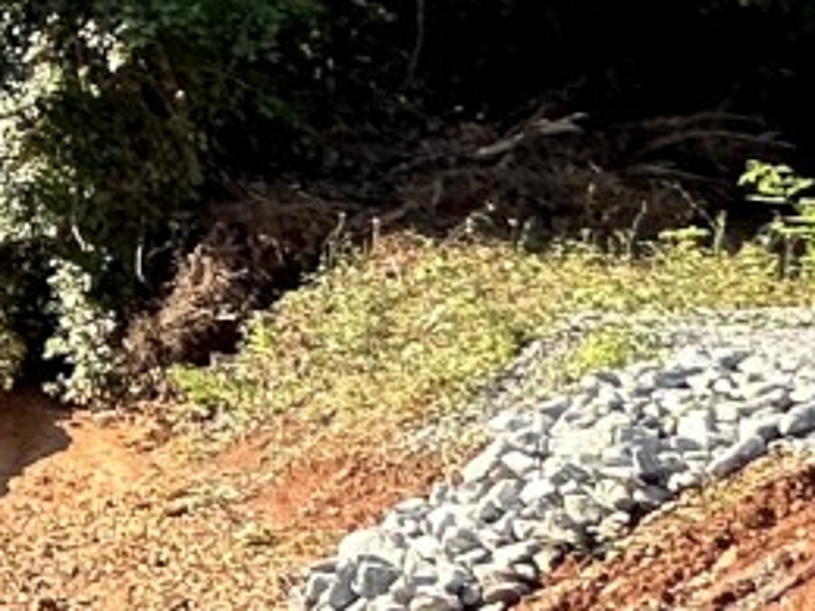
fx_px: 2025
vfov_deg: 17.1
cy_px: 163
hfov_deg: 15.2
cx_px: -1060
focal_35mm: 86
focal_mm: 2.22
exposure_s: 1/233
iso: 40
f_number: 2.2
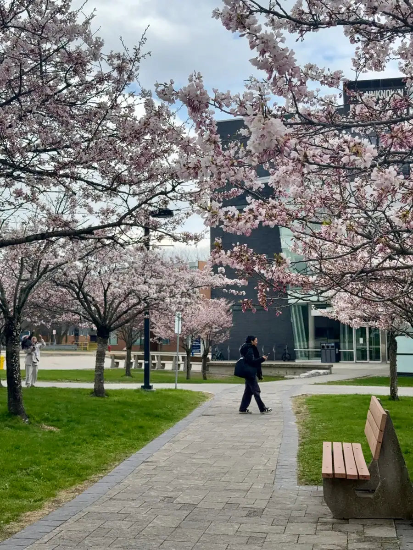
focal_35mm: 48
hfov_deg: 30.3
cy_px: 275
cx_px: 206
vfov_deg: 39.7
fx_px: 764
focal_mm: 6.76
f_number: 1.78
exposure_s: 1/1715
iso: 80
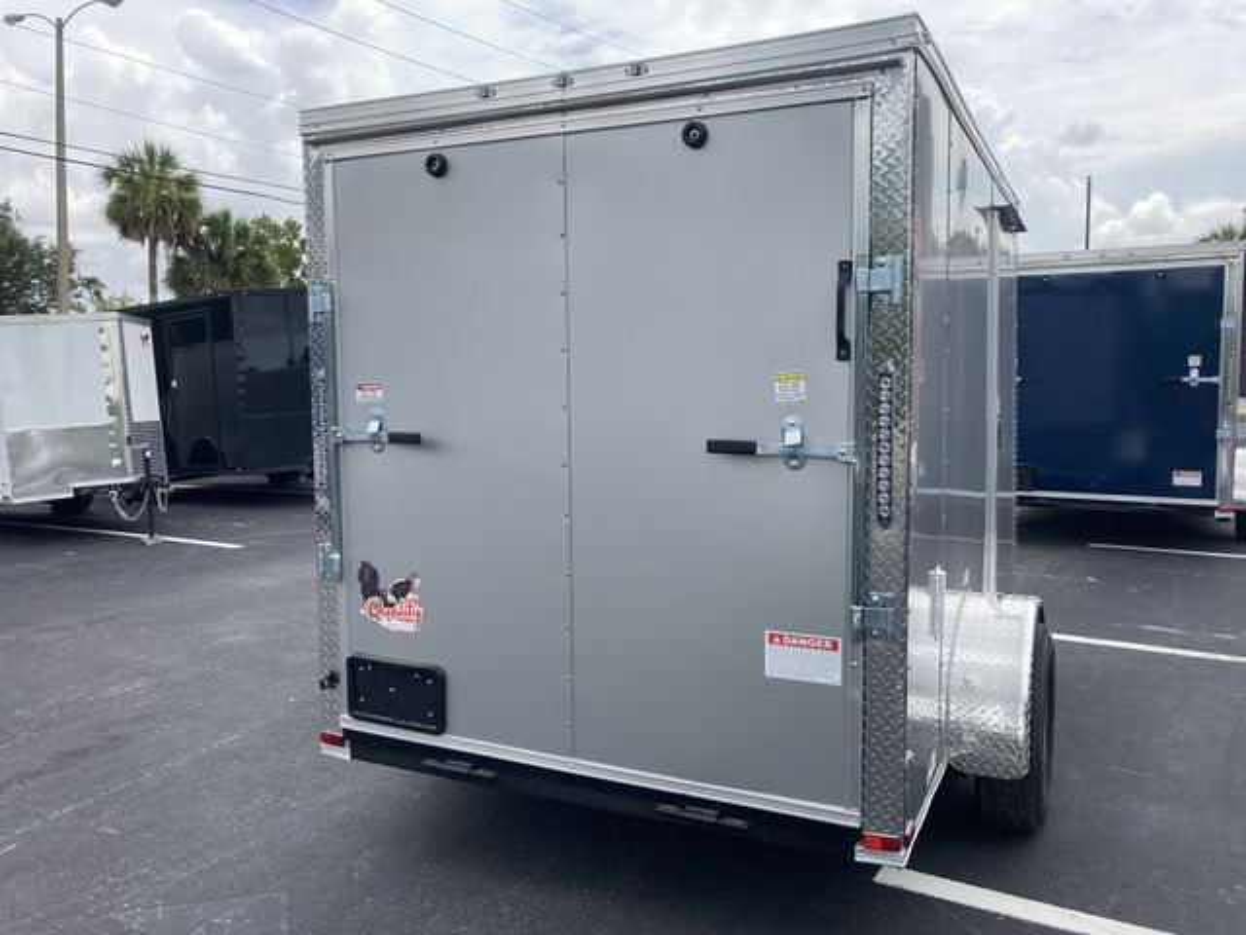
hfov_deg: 63.4
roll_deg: +1.2
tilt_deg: -2.3
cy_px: 468
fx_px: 1008
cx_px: 623
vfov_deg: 49.7
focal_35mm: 28
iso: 20
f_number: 1.8
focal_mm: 3.99
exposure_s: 1/1200
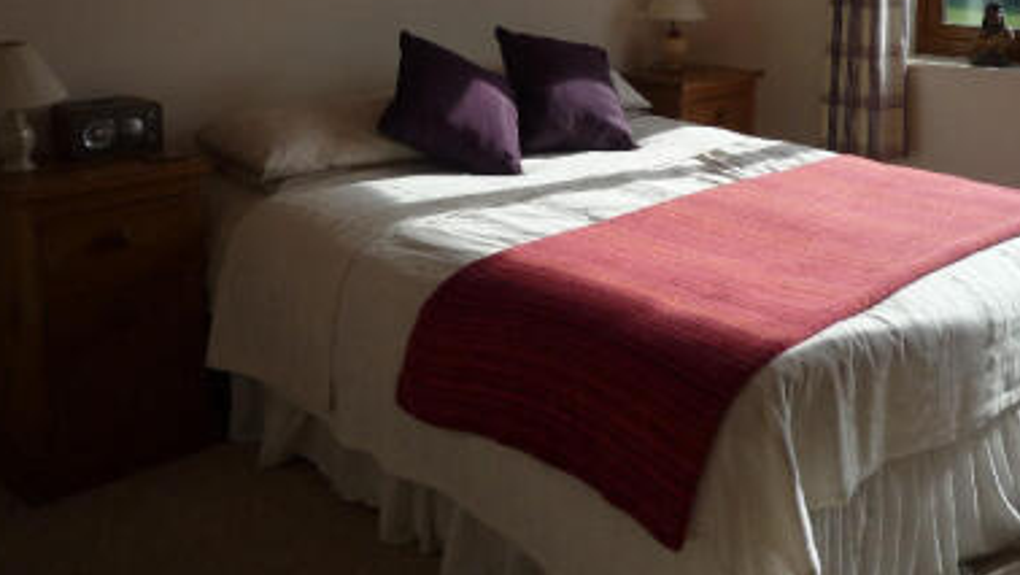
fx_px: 1136
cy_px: 72
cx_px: 641
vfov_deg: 27.5
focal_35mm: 42
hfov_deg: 47.9
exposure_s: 1/500
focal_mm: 4.4
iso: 100
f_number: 3.2
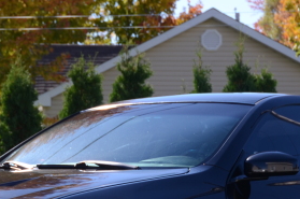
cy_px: 280
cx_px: 99
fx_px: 1356
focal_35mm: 163
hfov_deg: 12.6
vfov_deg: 8.2
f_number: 5
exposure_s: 1/400
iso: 125
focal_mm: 38
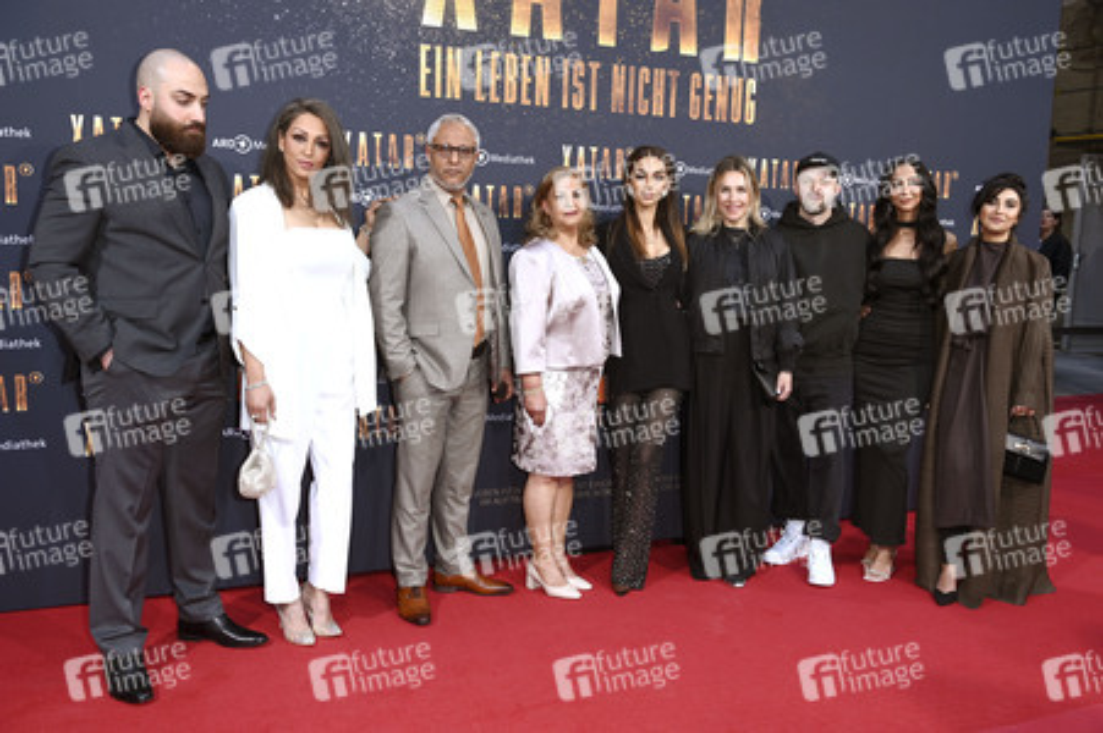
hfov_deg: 58.8
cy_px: 366
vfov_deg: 41.1
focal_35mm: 32
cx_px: 552
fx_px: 980
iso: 640
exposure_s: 1/250
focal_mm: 32
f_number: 5.6
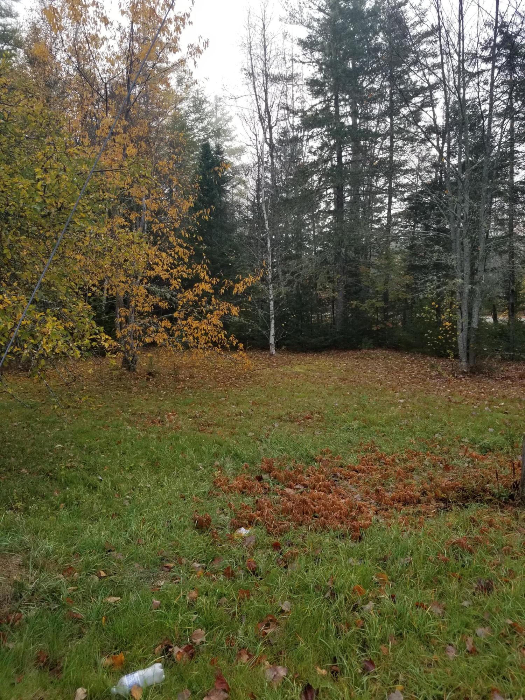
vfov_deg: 67.3
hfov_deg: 53.1
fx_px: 526
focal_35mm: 26
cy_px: 350
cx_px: 262
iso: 50
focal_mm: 4.25
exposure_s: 1/483
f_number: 1.7
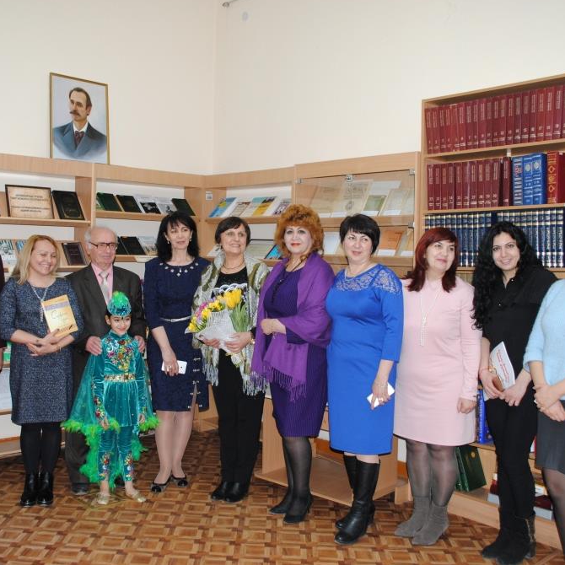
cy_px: 277
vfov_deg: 42.8
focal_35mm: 39
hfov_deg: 42.7
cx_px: 239
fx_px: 720
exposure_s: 1/60
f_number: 5
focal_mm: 20
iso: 400
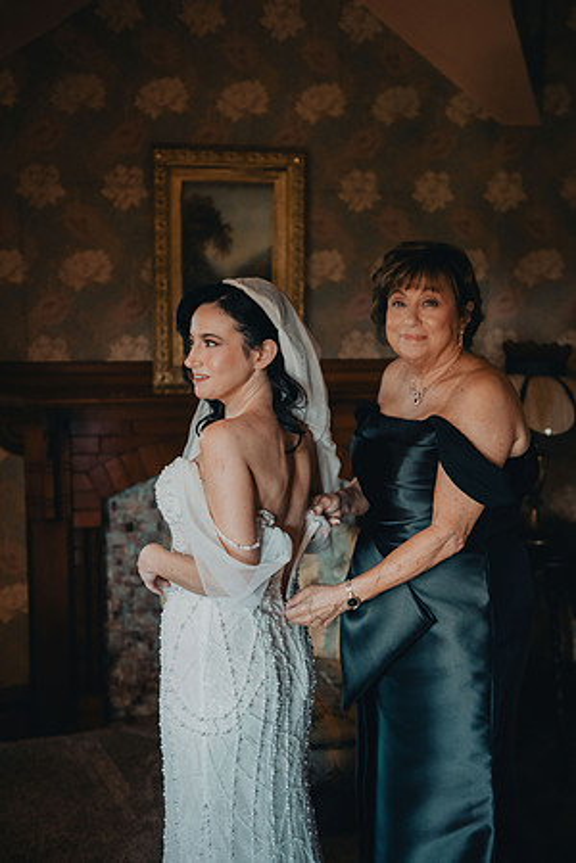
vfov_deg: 41.1
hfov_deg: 28.1
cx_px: 288
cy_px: 432
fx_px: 1152
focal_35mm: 48
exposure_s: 1/250
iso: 2000
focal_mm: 48
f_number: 2.8
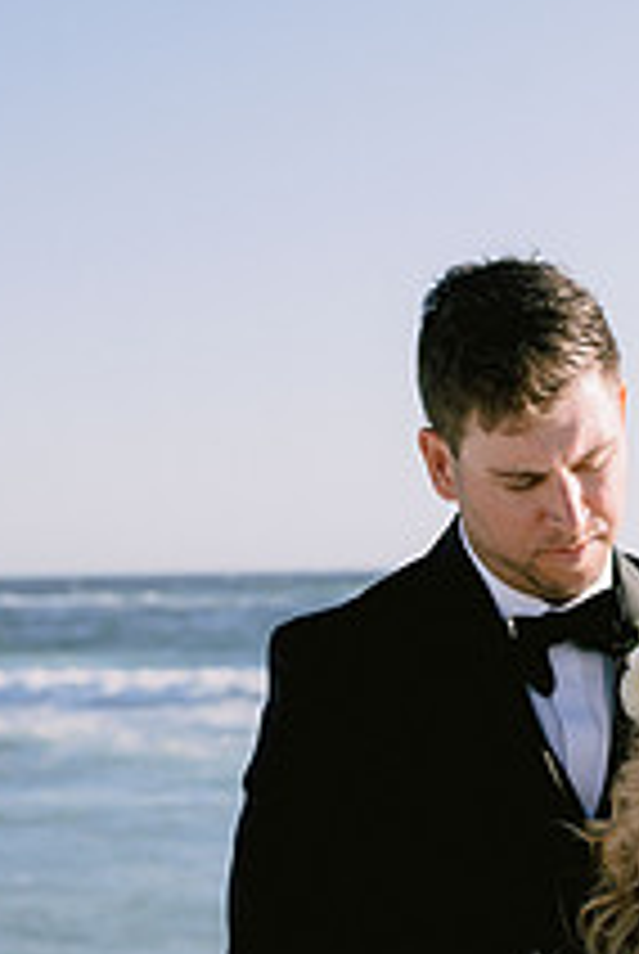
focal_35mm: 106
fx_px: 2813
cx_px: 464
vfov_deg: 18.7
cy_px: 954
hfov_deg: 12.9
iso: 200
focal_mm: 50
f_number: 4
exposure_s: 1/2000
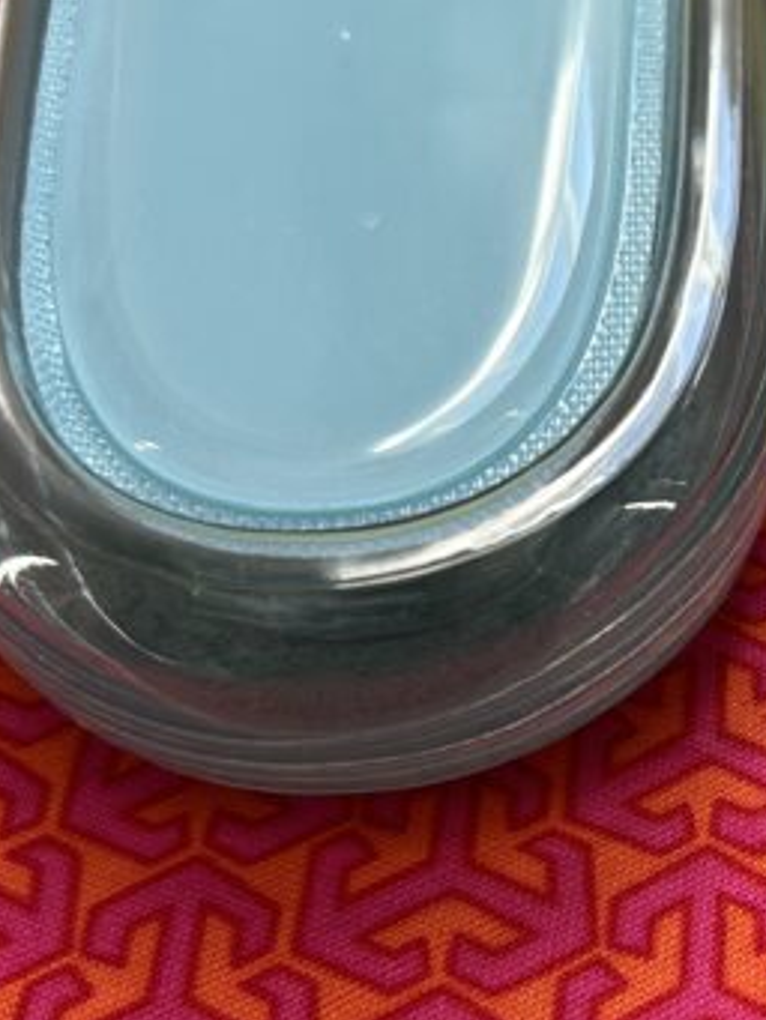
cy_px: 643
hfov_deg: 22.7
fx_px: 1799
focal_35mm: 61
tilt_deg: -57.7
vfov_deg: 31.5
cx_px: 841
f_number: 1.5
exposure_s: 1/121
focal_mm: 5.7
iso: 64
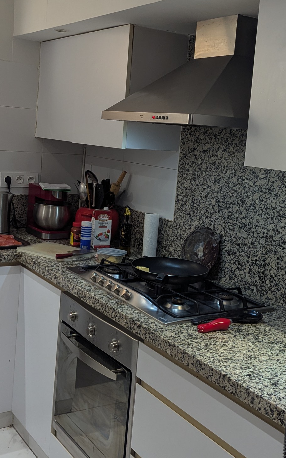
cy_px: 195
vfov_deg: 44.2
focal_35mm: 45
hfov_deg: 28.6
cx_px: 141
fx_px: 561
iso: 185
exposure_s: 1/150
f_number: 1.85
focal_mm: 6.81
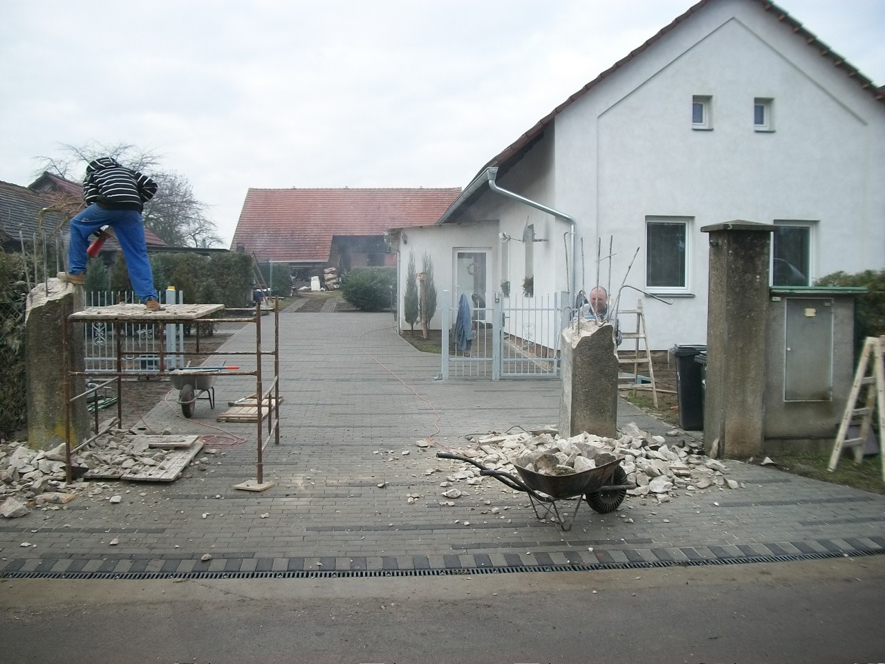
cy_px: 332
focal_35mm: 32
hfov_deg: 56.8
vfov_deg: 44.2
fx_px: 818
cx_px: 442
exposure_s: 1/250
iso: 80
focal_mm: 5.7
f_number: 2.9
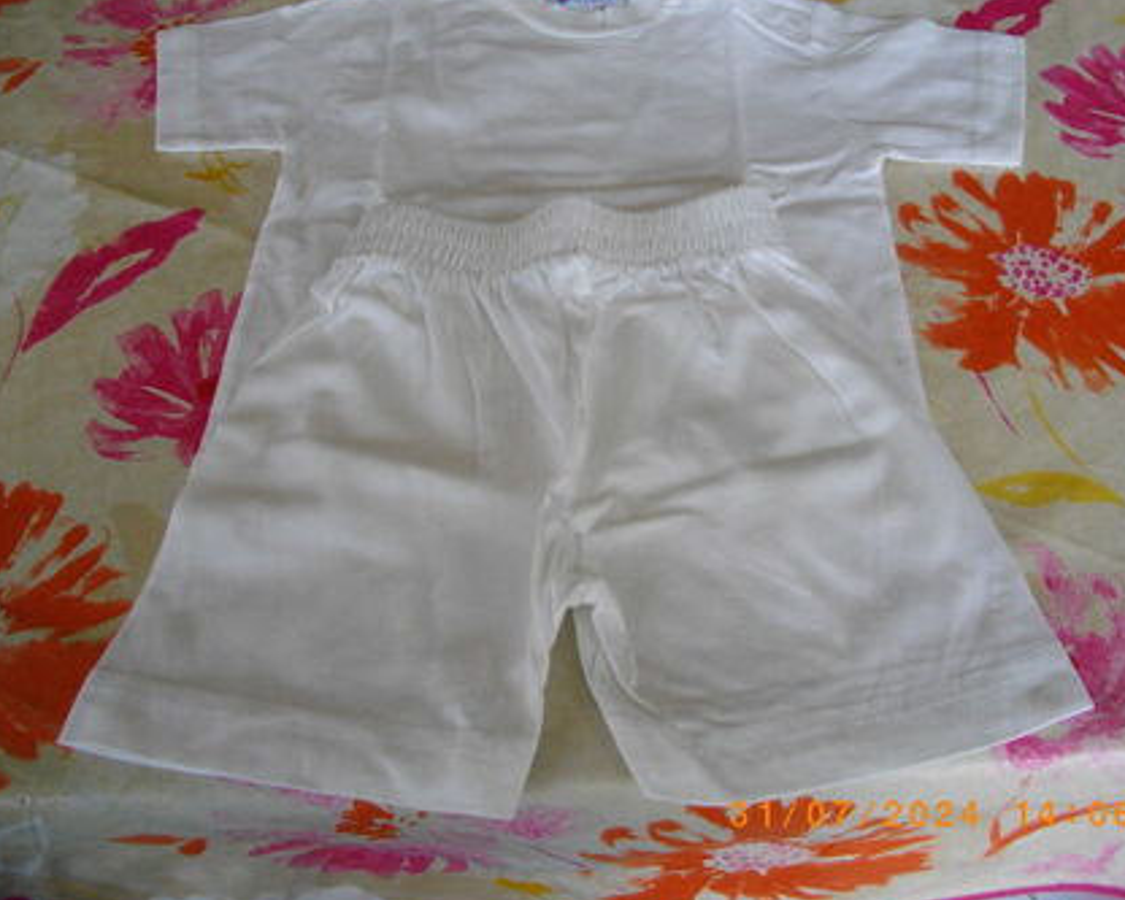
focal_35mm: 36
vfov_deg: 41.2
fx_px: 1199
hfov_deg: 50.2
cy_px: 432
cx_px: 617
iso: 200
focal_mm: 5.7
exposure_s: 1/80
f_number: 2.9
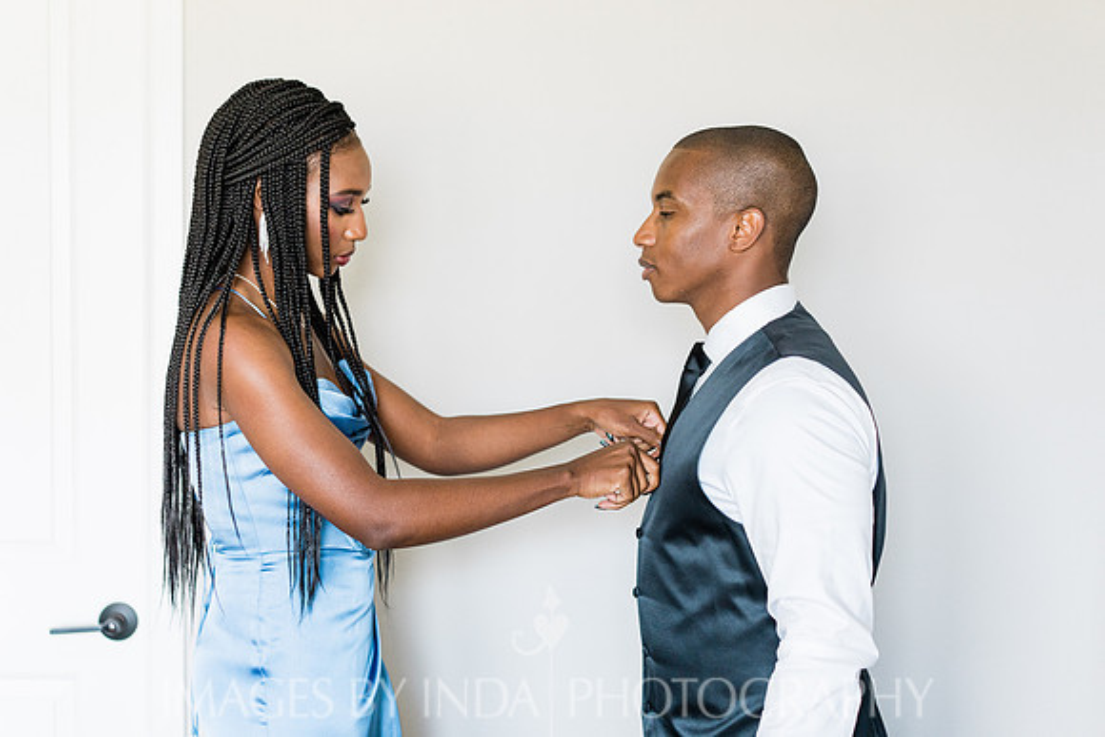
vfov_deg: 24.6
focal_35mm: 55
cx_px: 552
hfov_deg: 36.2
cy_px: 368
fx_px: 1689
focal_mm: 55
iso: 800
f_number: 2.8
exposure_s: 1/125
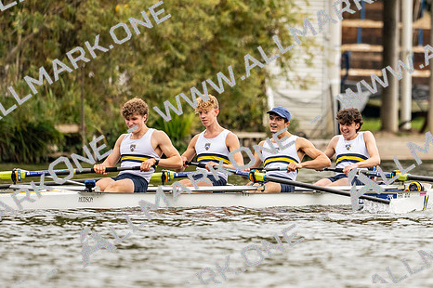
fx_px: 8978
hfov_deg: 2.8
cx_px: 268
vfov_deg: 1.8
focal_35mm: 747
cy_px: 124
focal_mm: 400
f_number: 4.5
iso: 900
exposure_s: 1/2500
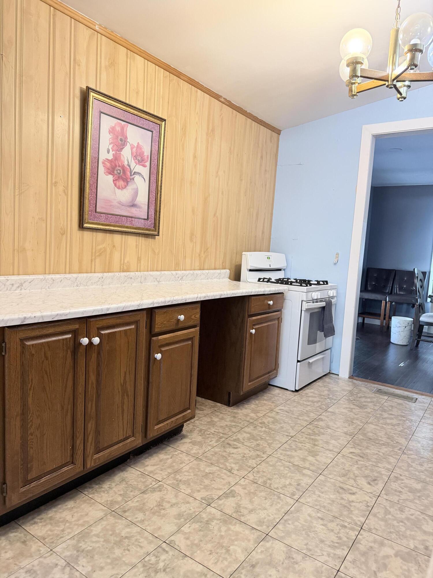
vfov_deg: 71.6
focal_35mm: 24
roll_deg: -4.1
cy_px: 289
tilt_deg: -6.1
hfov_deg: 56.8
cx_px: 216
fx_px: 400
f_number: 1.78
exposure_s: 1/60
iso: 500
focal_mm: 6.76
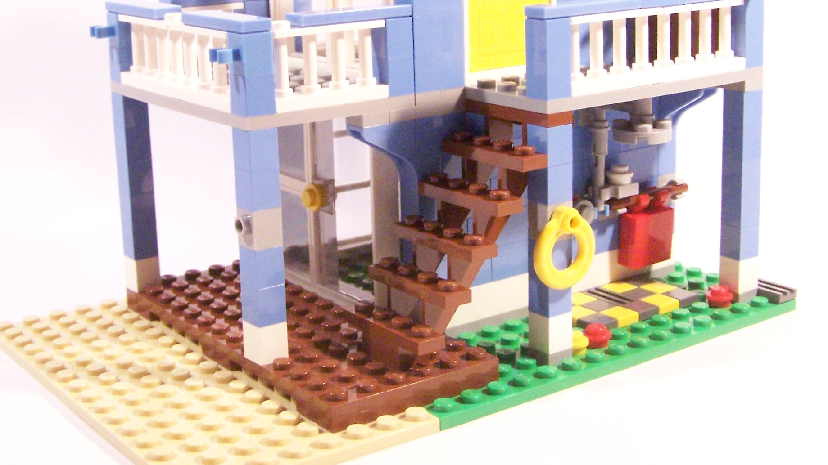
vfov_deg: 20.6
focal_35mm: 58
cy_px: 122
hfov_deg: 36.0
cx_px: 413
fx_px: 1273
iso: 400
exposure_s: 1/30
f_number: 3.6
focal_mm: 6.3
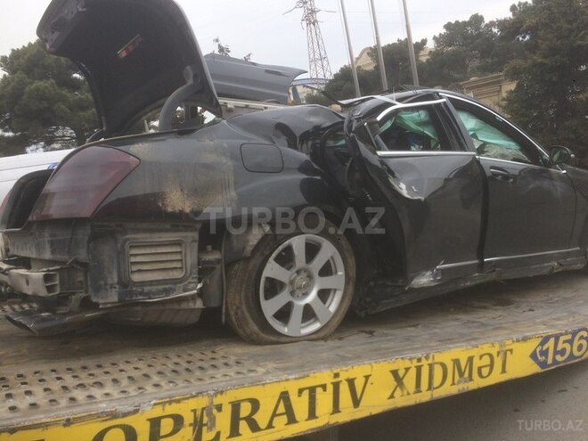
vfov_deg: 48.2
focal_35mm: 29
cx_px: 294
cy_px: 220
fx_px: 493
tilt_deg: -10.9
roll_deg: +8.4
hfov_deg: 61.7
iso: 32
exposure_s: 1/471
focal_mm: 4.15
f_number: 2.2
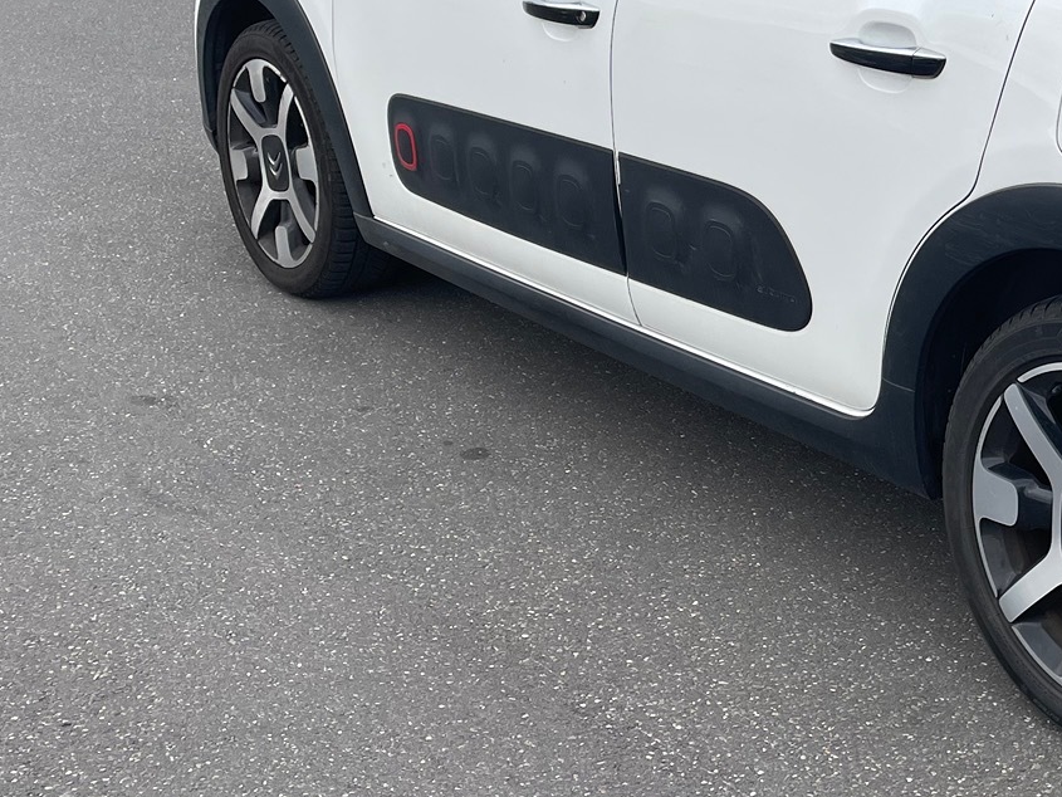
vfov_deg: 23.3
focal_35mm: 62
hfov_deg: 29.1
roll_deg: +1.1
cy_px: 156
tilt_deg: -15.4
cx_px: 1076
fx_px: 1902
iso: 32
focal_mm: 4.2
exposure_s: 1/1092
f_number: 1.6
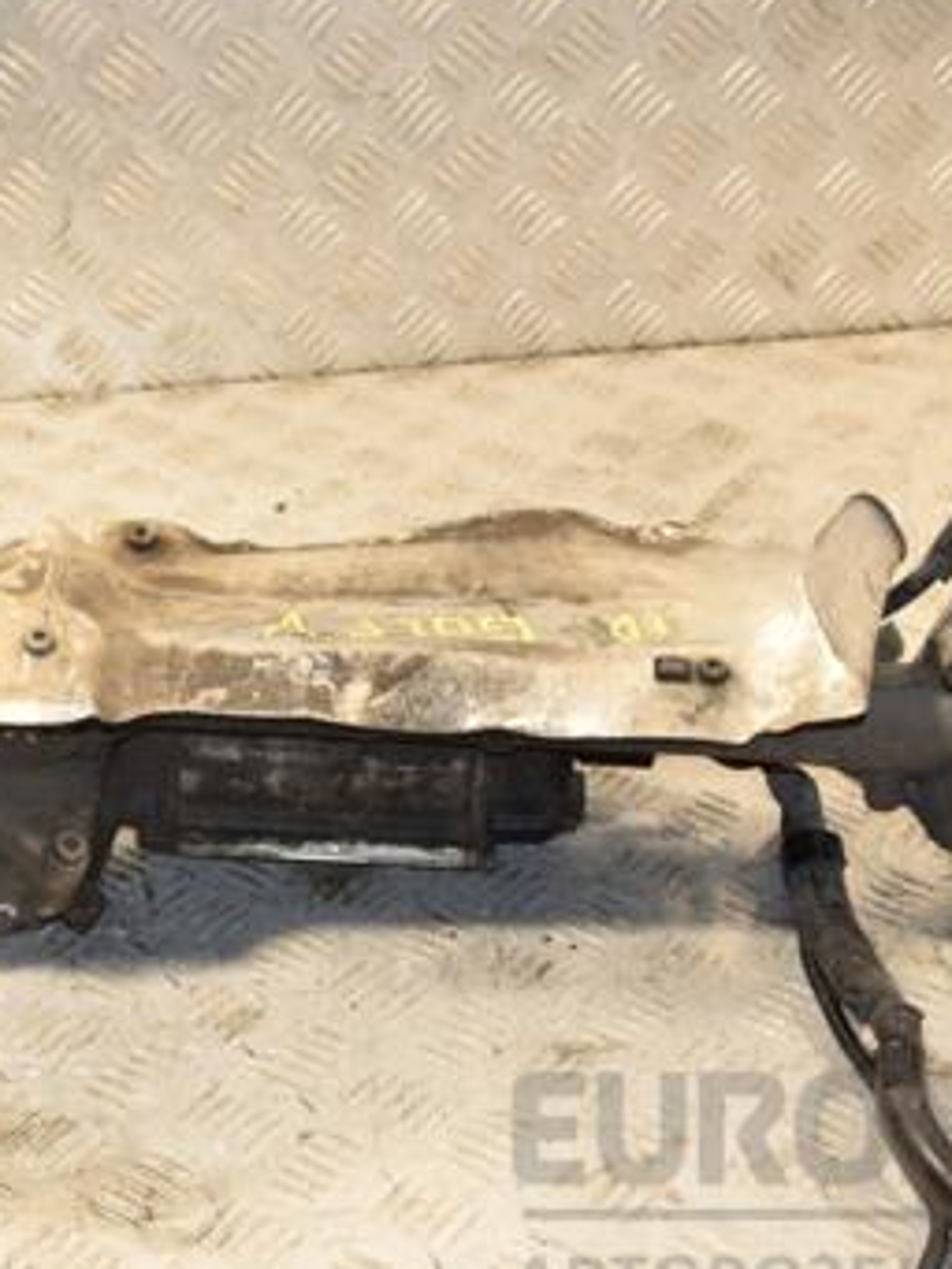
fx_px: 2602
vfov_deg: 27.4
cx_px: 443
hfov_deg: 20.7
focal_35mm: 71
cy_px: 633
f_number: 6.3
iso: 800
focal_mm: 28
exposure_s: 1/200
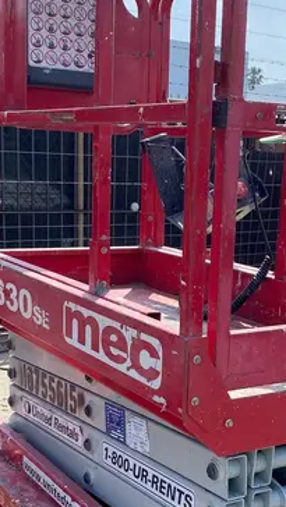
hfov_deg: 21.0
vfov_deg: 36.3
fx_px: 768
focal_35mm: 57
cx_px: 198
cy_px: 331
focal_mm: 4.25
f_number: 1.8
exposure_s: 1/1701
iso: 32
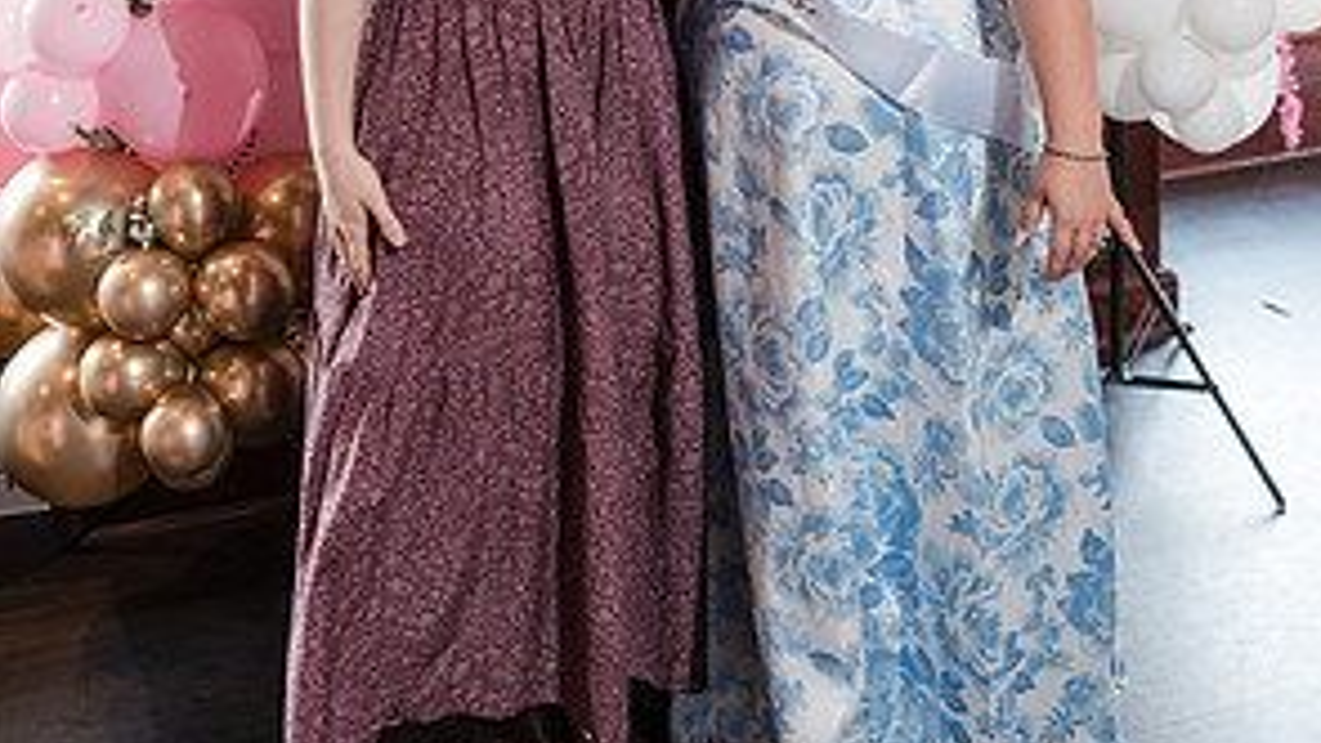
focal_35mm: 56
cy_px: -36
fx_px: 1962
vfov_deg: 20.6
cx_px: 667
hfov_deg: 37.2
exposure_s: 1/250
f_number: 4
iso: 2000
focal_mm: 35
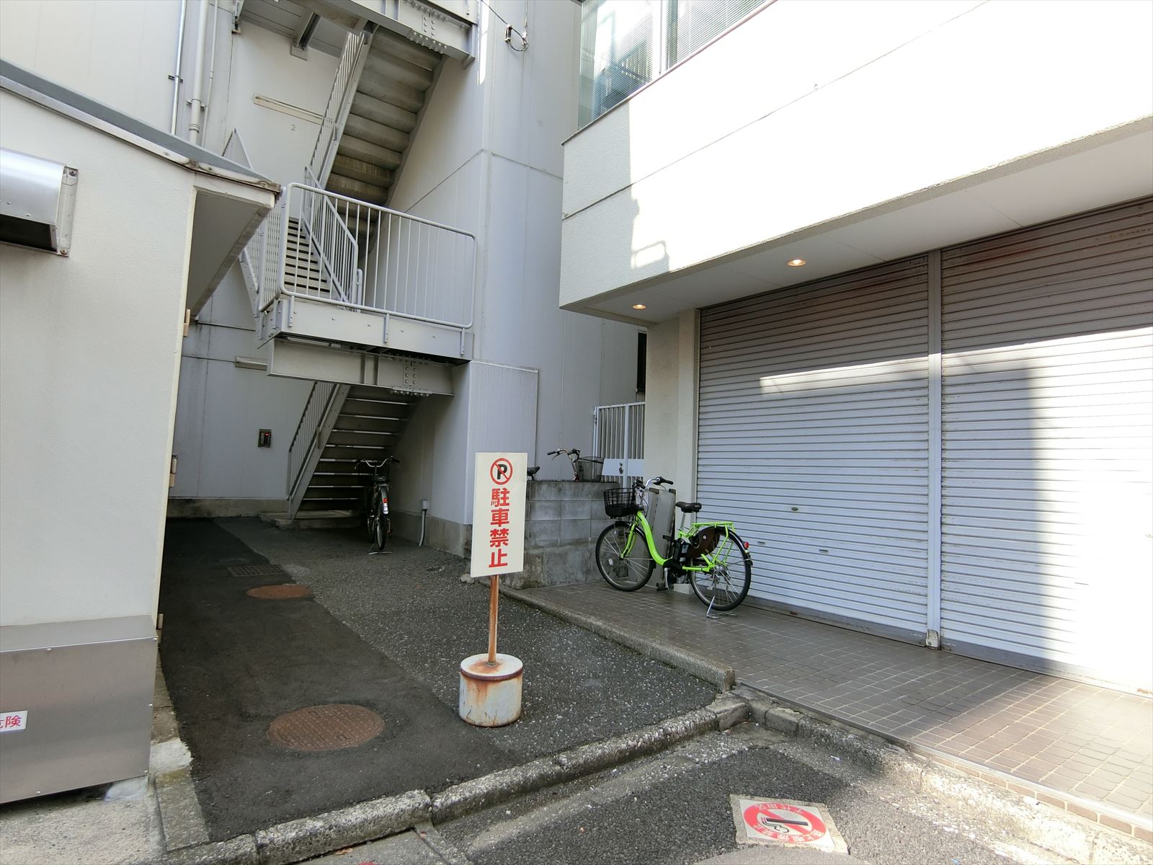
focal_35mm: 19
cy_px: 432
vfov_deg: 68.7
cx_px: 576
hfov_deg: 84.7
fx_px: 633
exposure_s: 1/400
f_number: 2.7
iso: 80
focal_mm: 4.06
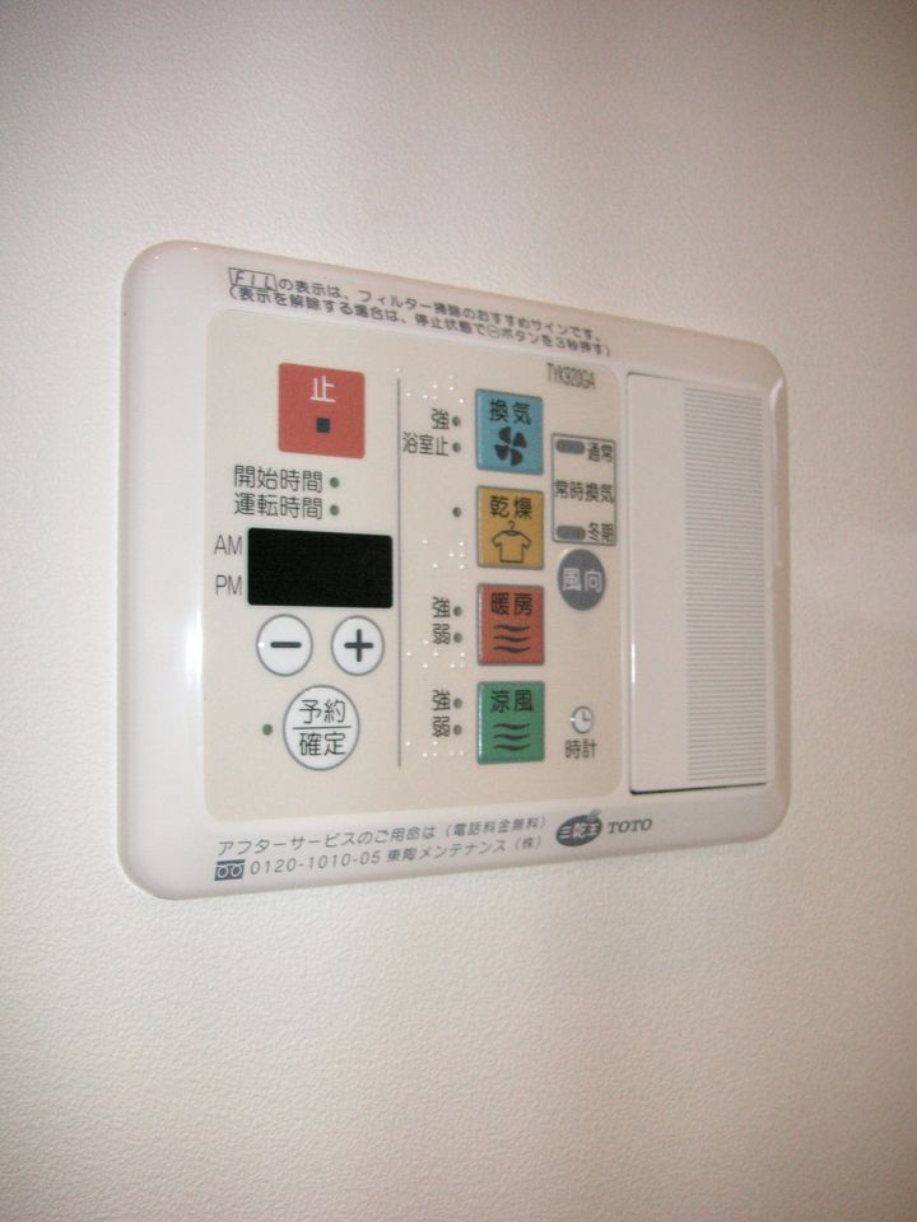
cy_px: 611
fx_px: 1307
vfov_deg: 50.1
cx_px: 458
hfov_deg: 38.7
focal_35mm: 37
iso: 160
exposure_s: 1/180
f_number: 6.7
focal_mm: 6.1
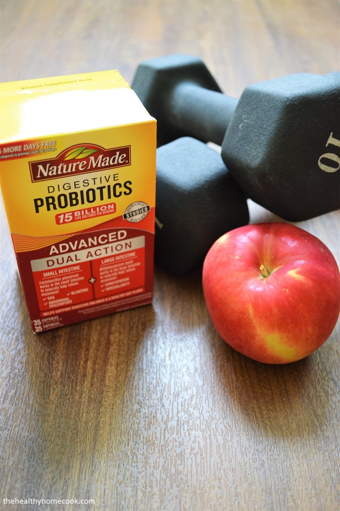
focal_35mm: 36
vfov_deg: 53.2
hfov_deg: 36.8
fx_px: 511
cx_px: 170
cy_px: 256
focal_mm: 24
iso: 900
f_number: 4
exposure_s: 1/15
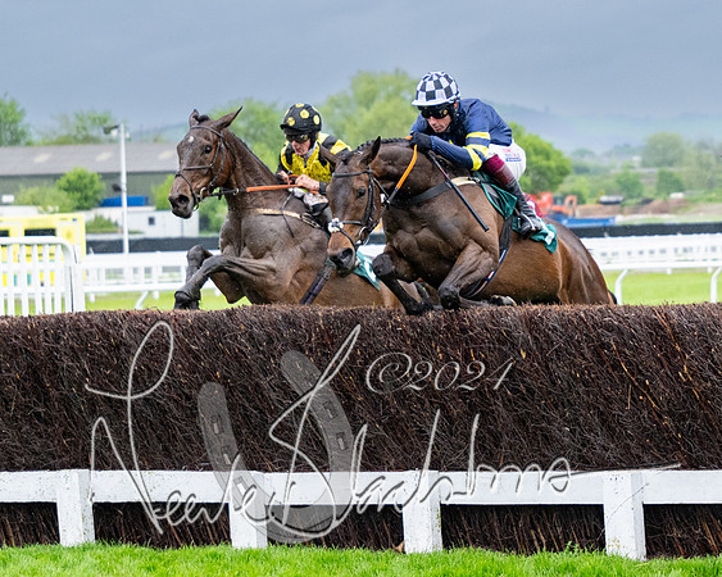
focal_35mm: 173
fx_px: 3690
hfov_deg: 11.2
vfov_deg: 8.9
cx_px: 504
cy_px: 270
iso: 1000
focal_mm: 99
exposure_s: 1/1600
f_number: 4
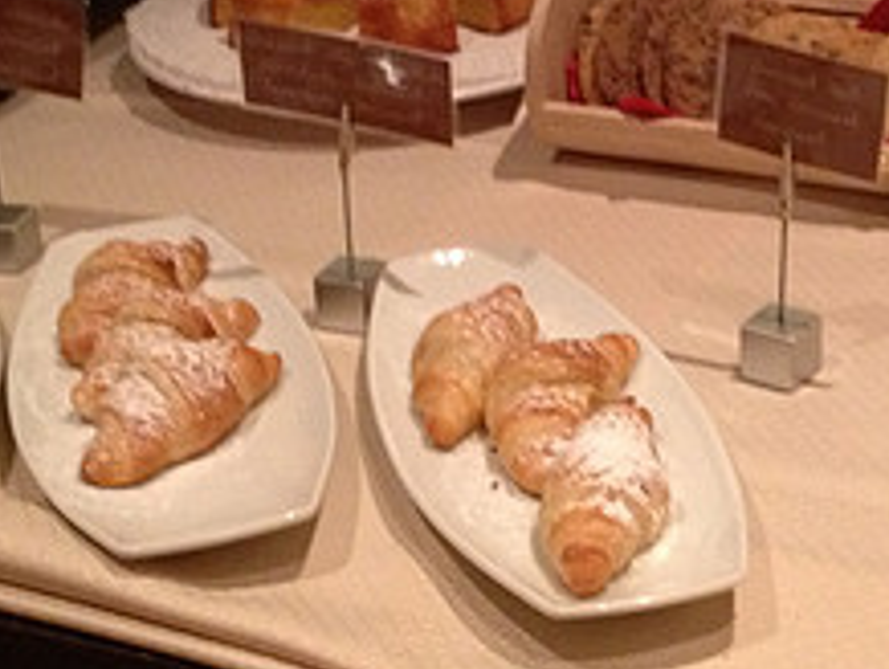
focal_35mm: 93
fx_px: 2391
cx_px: 579
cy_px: 71
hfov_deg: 21.0
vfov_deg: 15.7
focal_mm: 4.28
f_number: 2.4
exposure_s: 1/15
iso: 400
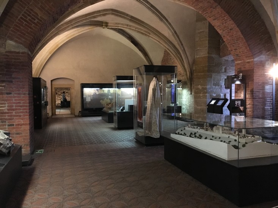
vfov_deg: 48.2
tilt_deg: -2.2
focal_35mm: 29
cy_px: 104
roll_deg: +0.9
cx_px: 139
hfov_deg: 61.7
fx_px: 233
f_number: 2.2
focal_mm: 4.15
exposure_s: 1/17
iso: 500
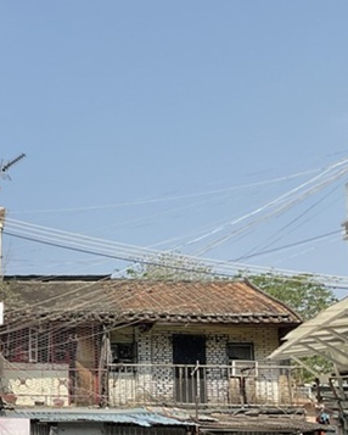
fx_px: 798
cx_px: -63
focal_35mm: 62
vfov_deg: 30.2
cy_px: 300
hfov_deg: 22.8
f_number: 1.8
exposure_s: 1/1534
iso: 16
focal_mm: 3
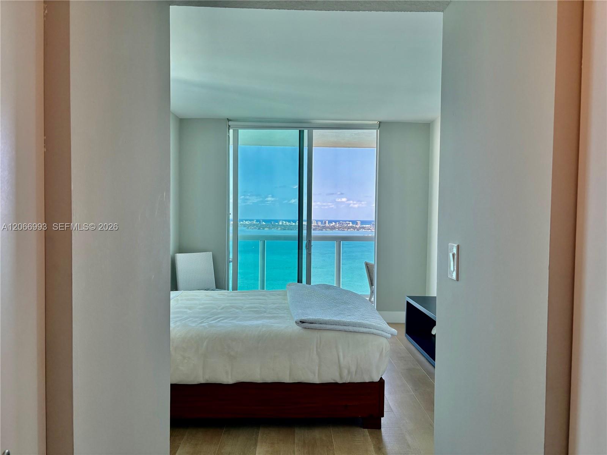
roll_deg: -0.1
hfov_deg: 67.3
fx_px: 456
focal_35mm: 26
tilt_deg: -2.0
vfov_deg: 53.1
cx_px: 304
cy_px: 228
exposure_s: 1/531
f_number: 1.6
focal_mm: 5.96
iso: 64
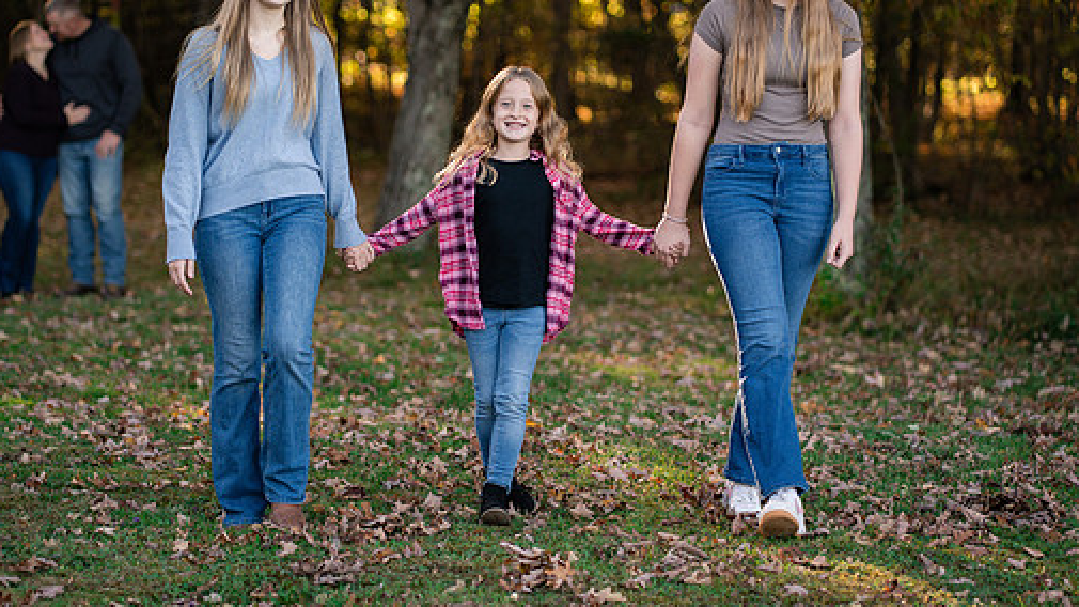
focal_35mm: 107
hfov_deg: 20.0
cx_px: 516
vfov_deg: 11.3
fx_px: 3061
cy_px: 228
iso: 320
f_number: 2.2
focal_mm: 85
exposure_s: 1/640
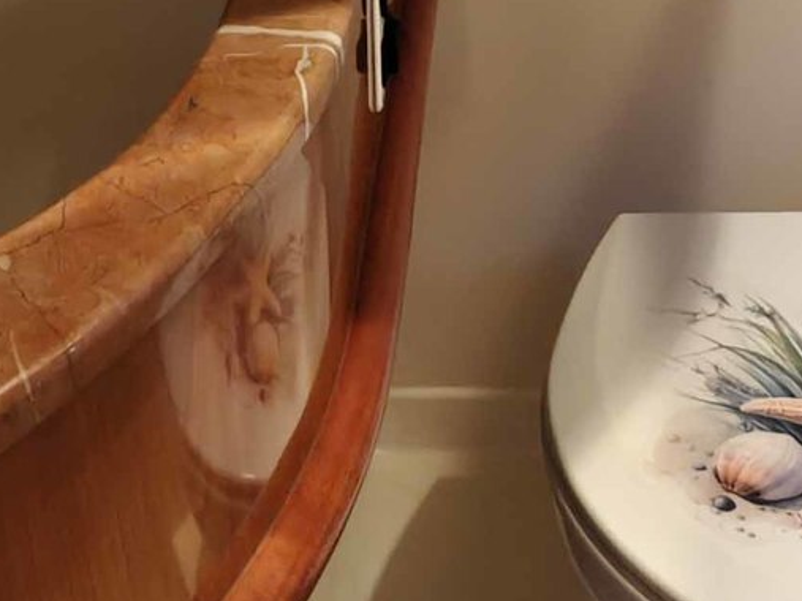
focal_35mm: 74
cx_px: 500
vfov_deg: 19.8
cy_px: 180
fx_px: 1714
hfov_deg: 26.3
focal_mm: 2.3
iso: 2500
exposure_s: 1/20
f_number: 2
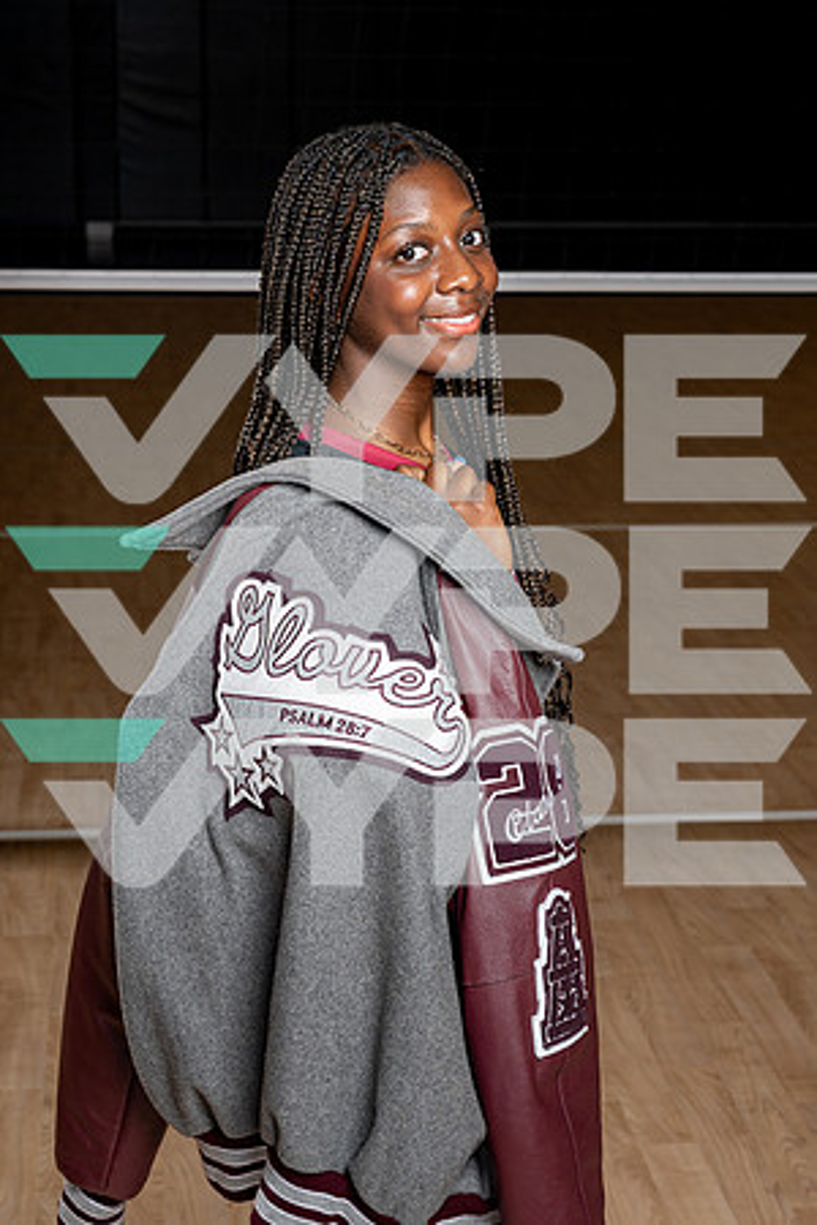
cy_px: 612
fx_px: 2383
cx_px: 408
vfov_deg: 28.8
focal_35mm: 70
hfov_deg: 19.5
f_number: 8
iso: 100
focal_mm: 70
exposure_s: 1/250
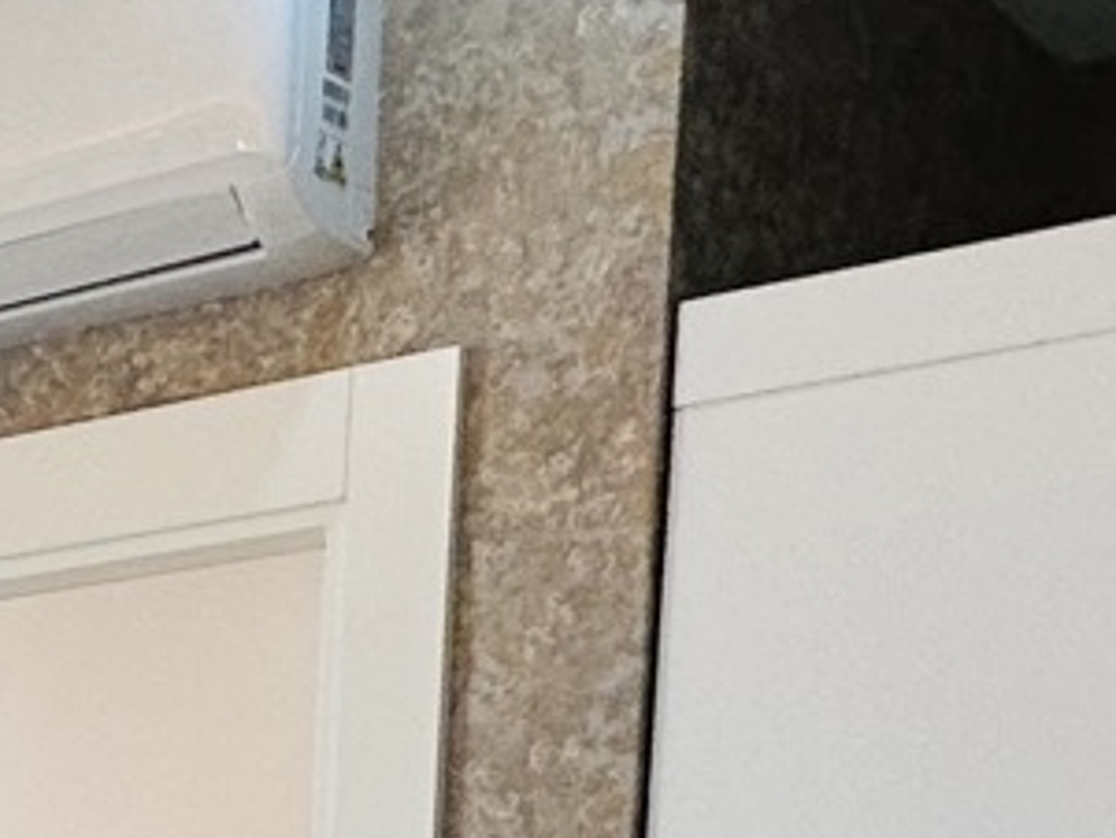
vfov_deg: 13.8
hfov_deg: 15.2
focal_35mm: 93
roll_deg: +1.8
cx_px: -1346
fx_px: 2999
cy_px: 1598
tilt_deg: -7.9
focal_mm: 2.22
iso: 125
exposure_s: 1/100
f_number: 2.2
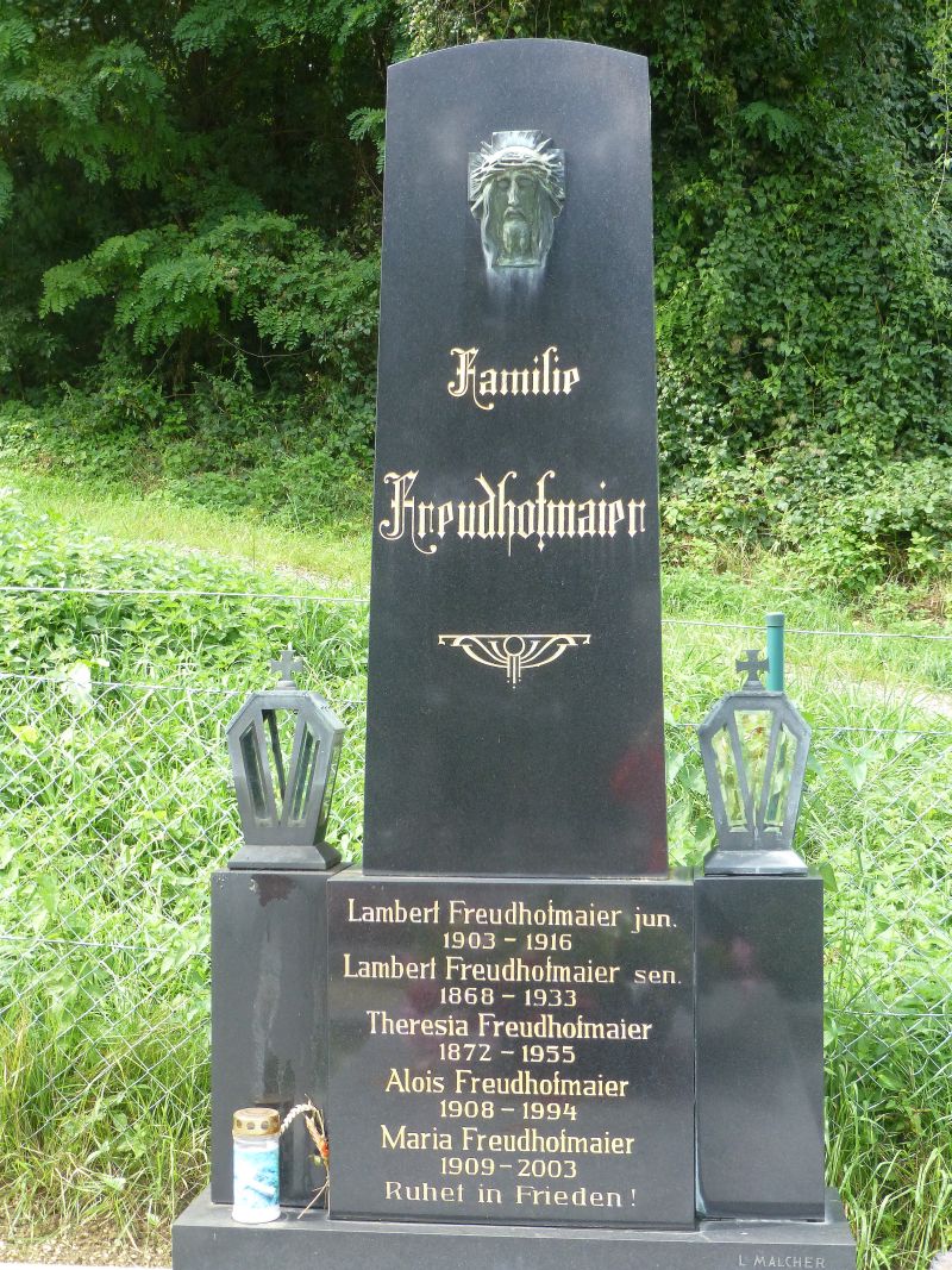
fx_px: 1724
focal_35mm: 47
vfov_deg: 40.4
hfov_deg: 30.9
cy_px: 635
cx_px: 476
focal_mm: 8.5
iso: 250
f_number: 4.2
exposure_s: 1/250
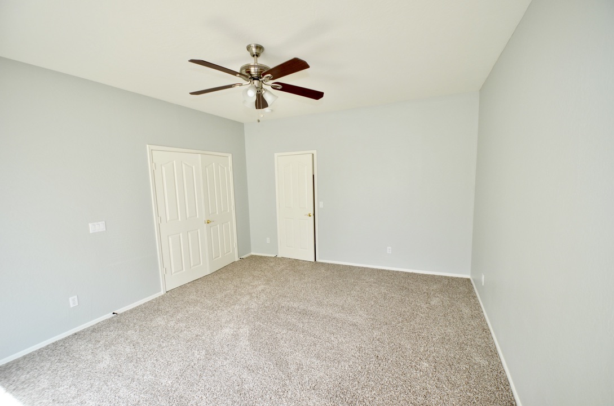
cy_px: 203
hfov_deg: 100.5
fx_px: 255
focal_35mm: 15
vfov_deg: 77.1
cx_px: 307
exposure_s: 1/60
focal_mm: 10
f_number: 4
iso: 220
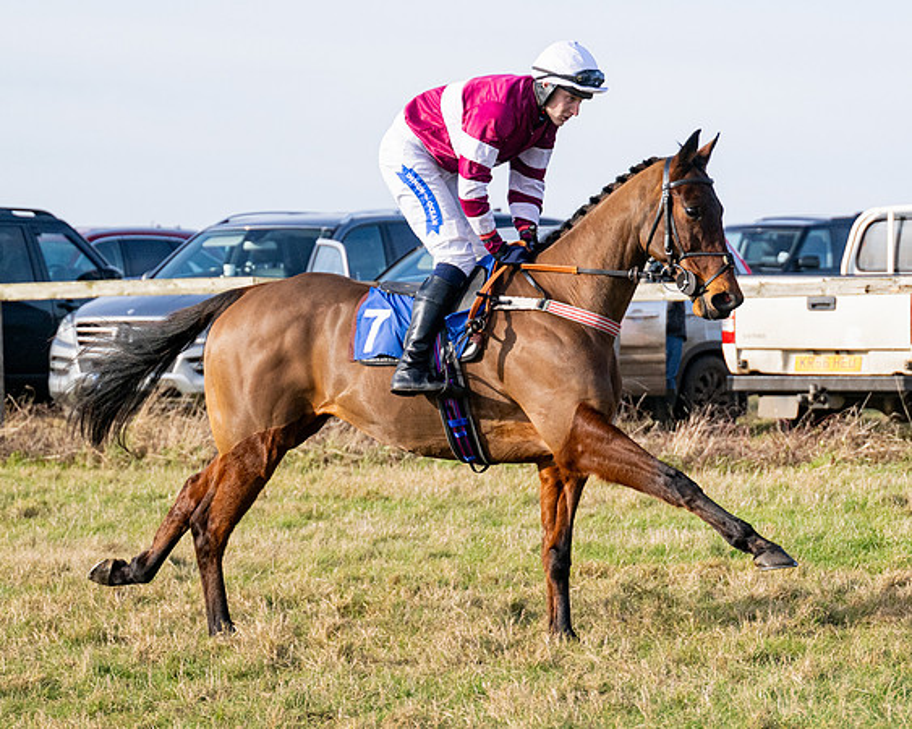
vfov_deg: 7.8
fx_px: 5334
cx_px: 632
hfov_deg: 9.8
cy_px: 374
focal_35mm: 198
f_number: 4
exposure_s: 1/4000
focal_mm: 98
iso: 400
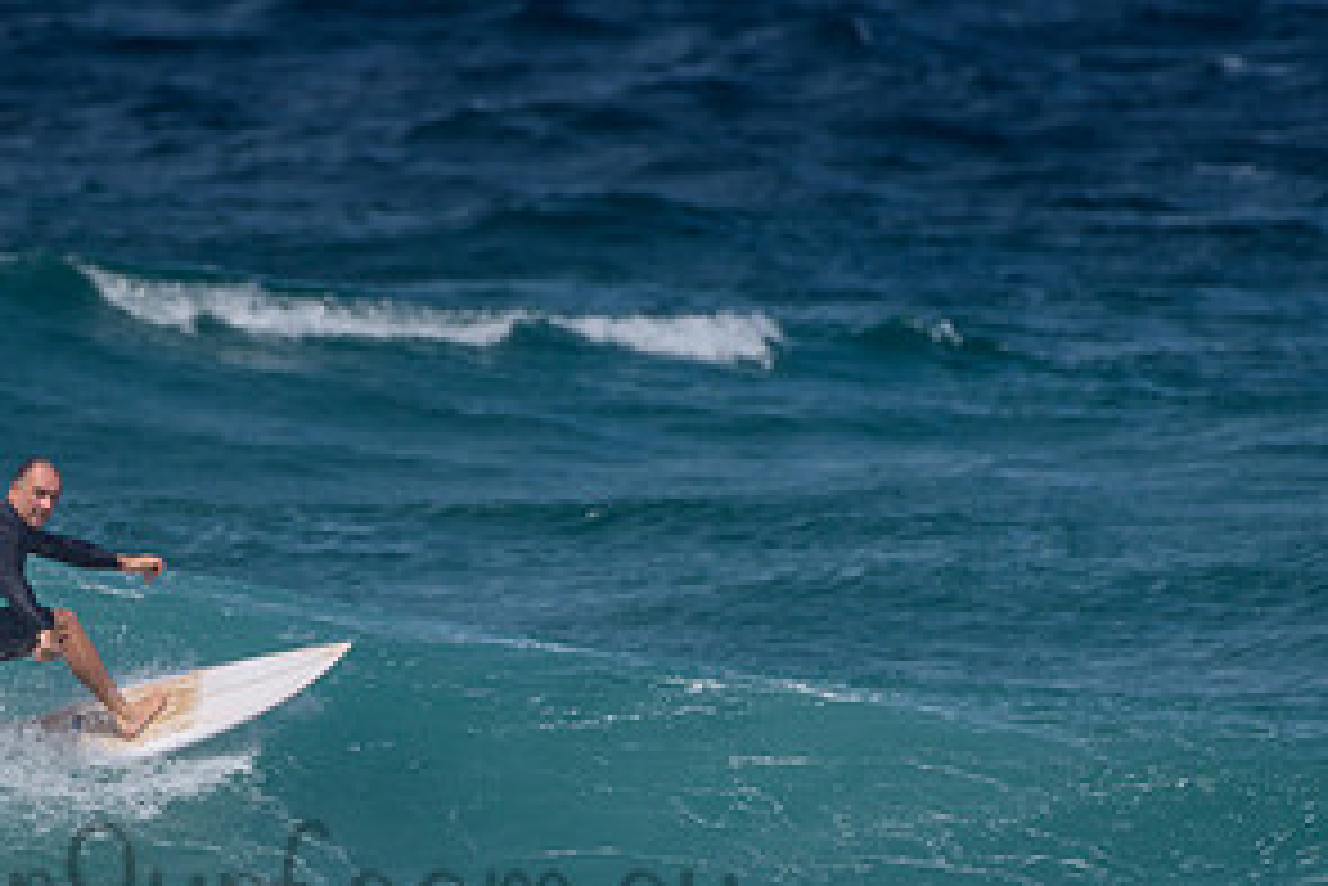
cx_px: 235
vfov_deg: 1.1
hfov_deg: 1.7
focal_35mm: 1205
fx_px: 44471
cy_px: 724
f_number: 5.6
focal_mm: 500
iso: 72
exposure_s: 1/2000
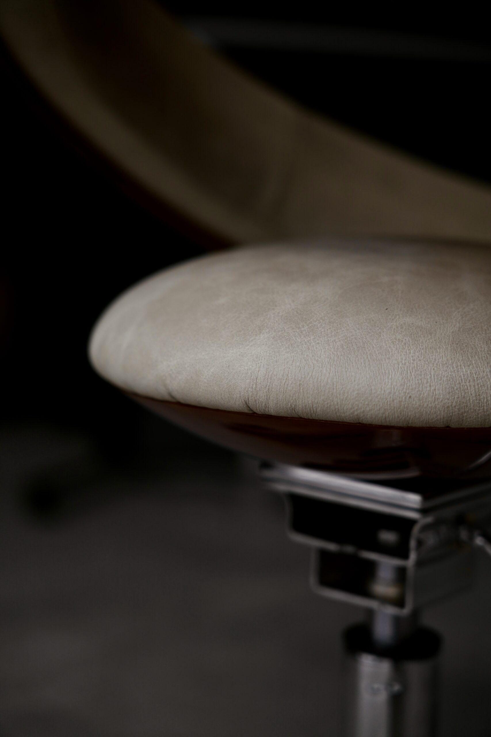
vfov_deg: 31.0
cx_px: 246
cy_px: 368
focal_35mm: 65
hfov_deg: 20.9
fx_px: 1330
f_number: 2.8
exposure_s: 1/60
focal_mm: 65
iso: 160
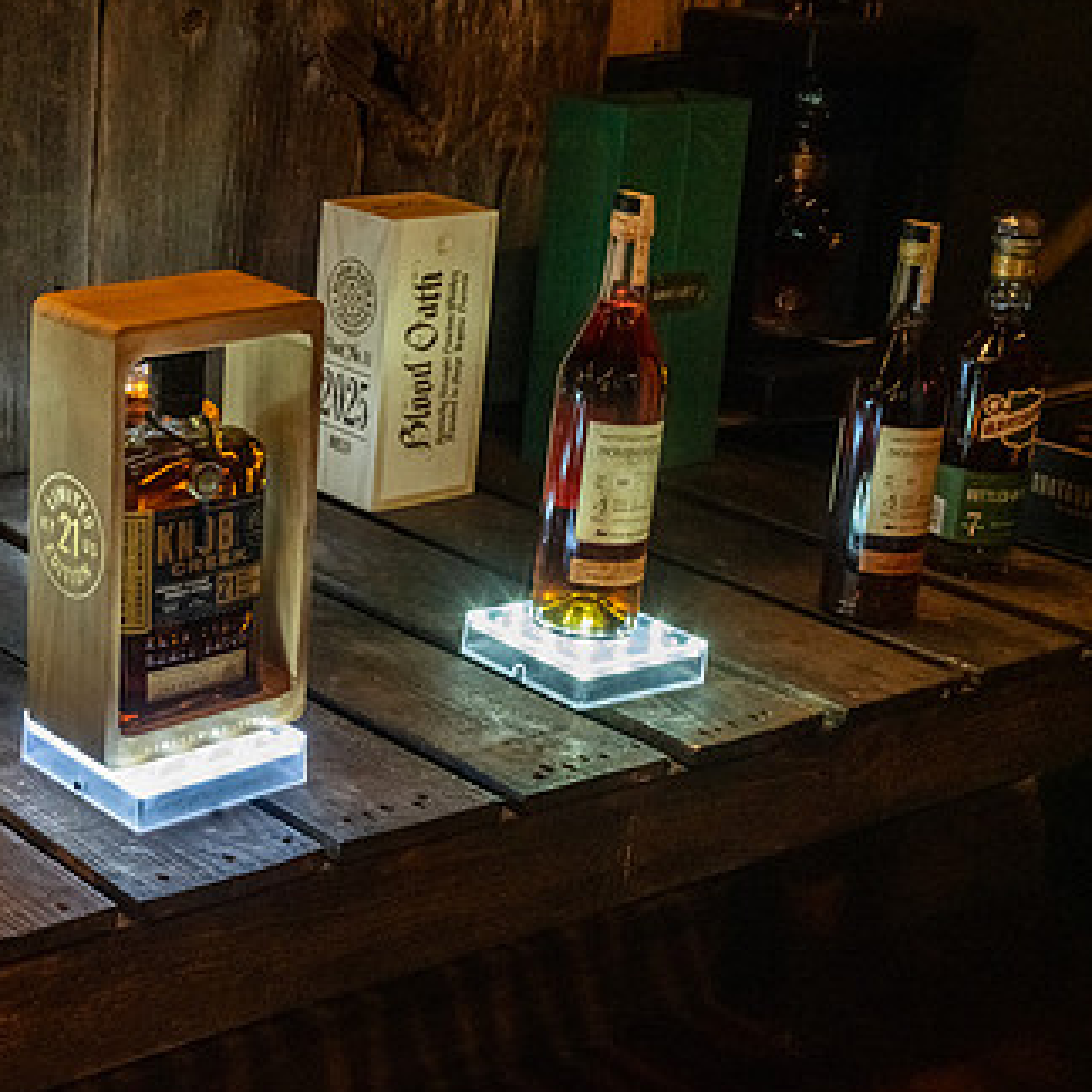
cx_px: 270
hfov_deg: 26.5
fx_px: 2284
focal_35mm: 64
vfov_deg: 26.9
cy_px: 524
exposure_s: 1/40
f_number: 11
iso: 6400
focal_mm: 42
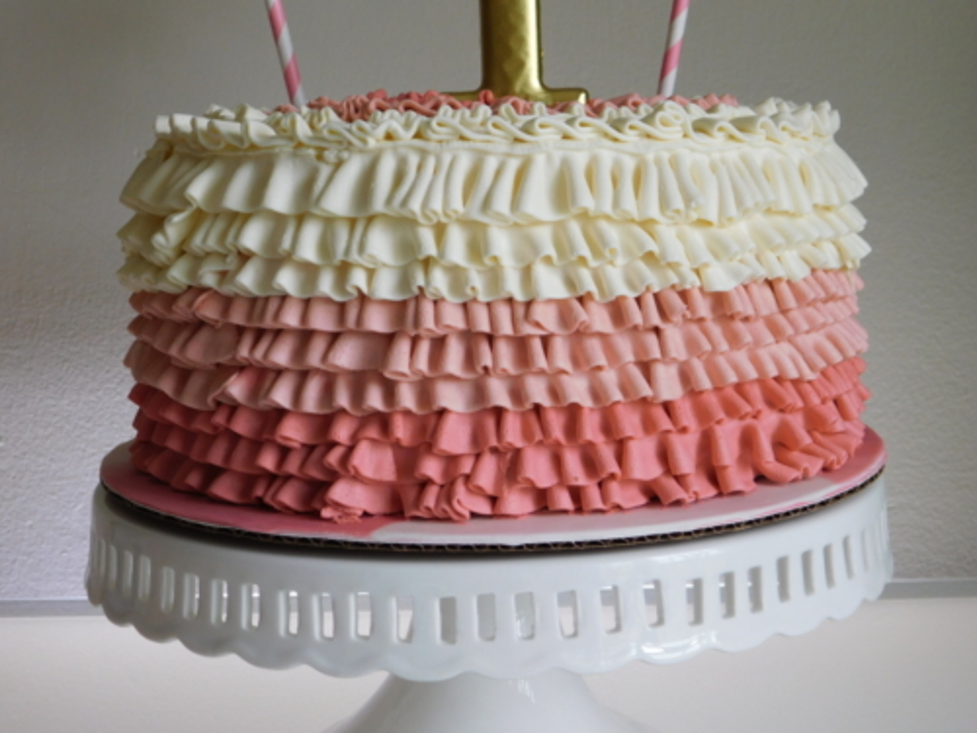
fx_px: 1863
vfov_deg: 22.3
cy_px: 366
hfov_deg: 29.4
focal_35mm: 66
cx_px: 488
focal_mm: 11.7
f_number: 4.2
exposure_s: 1/30
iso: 180
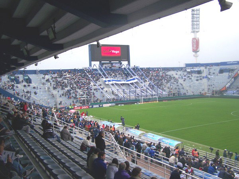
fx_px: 262
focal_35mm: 38
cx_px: 120
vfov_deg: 37.7
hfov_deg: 49.0
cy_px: 90
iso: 64
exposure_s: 1/200
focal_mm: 6.3
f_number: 2.8
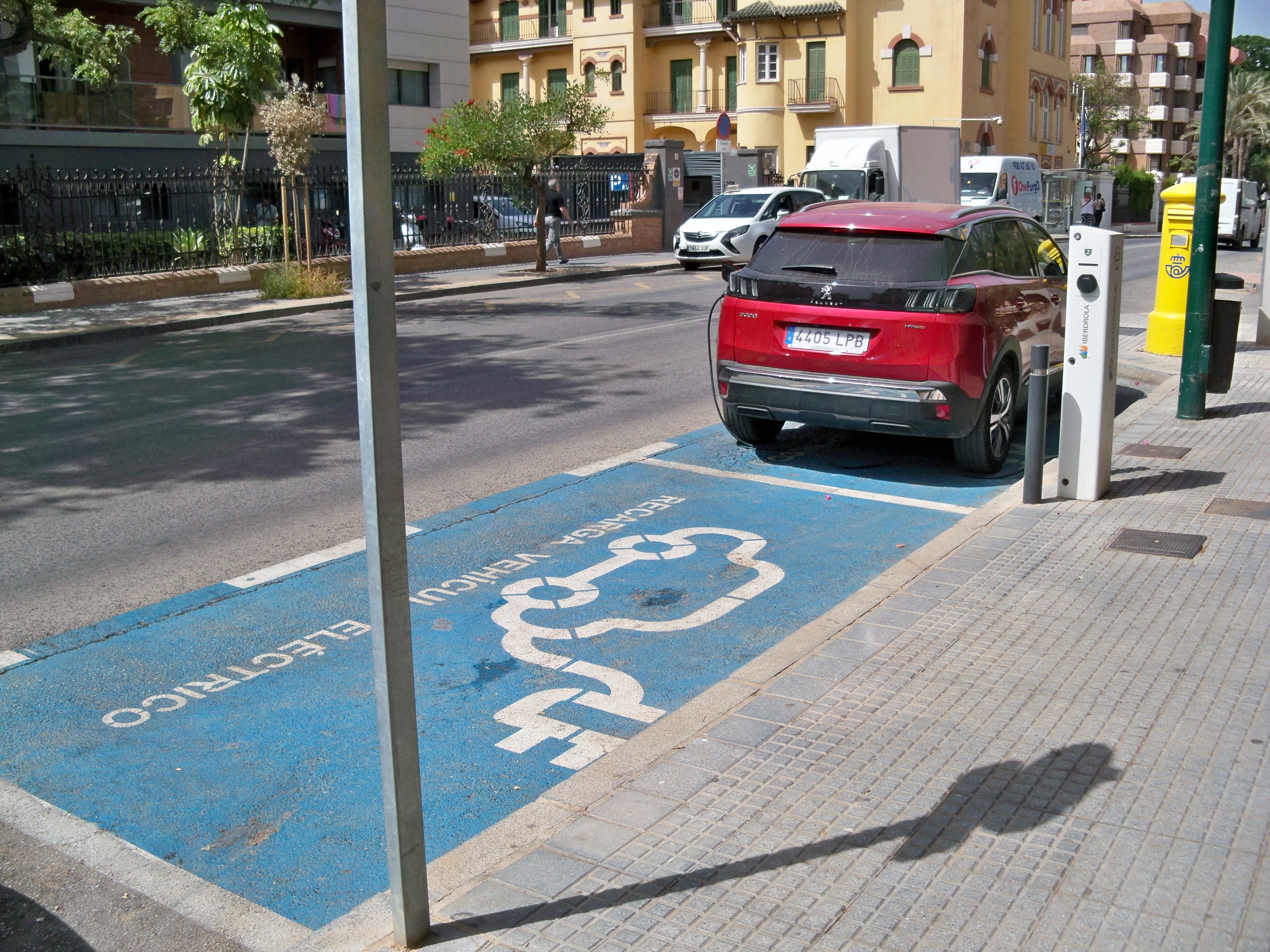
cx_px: 635
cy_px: 476
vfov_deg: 40.7
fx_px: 1284
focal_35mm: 35
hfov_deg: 52.6
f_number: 3.5
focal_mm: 6.2
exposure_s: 1/1000
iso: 64
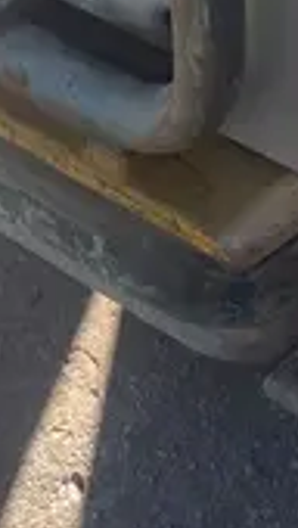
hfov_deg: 9.8
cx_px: 363
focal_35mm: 122
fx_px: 1709
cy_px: -340
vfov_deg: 15.7
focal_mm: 4.2
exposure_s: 1/1276
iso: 32
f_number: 1.6
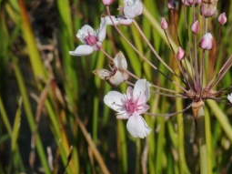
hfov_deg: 7.4
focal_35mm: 266
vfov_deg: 5.6
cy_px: 48
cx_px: 190
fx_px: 1781
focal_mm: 105
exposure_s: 1/250
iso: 800
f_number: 22
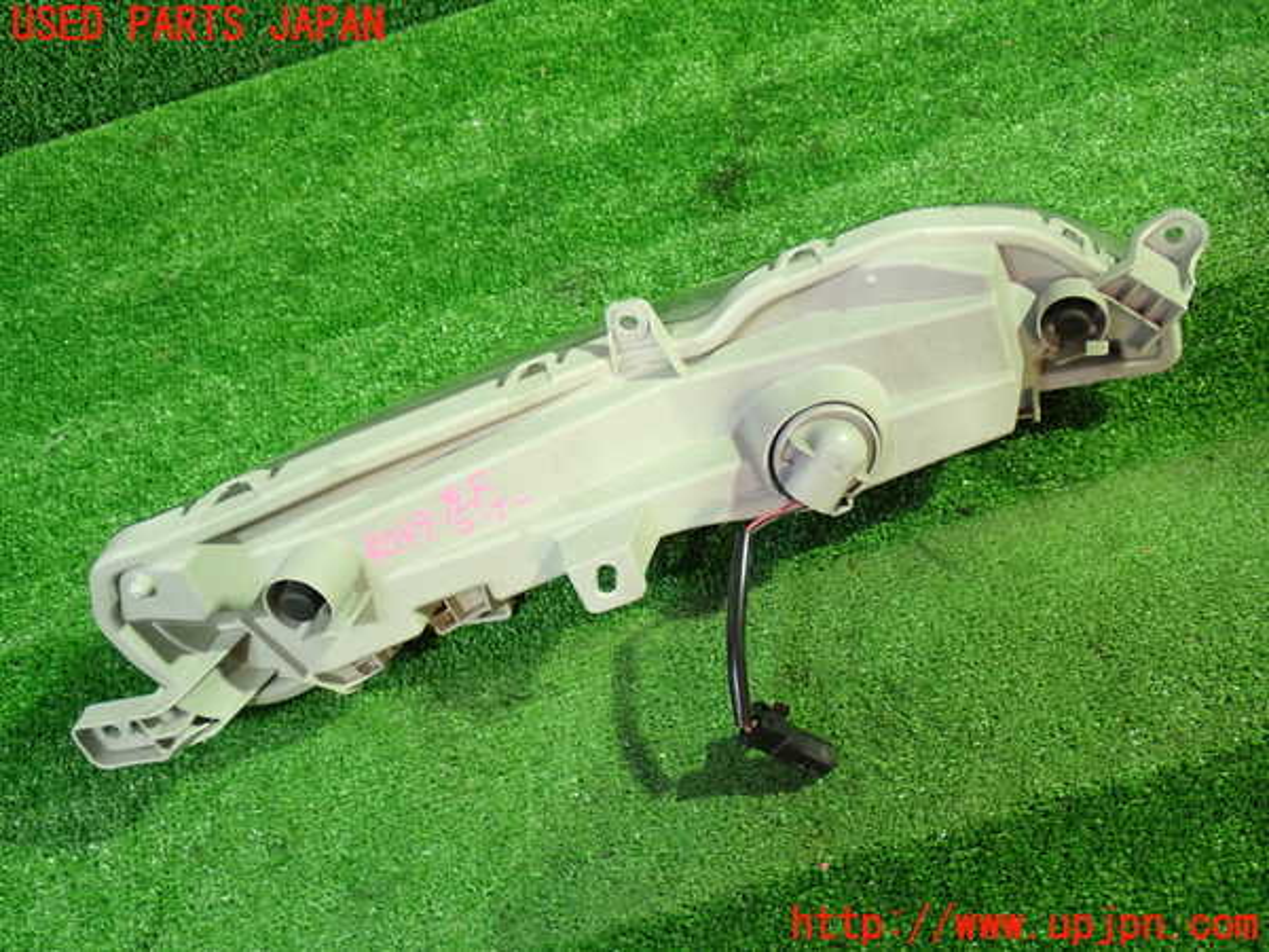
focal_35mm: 38
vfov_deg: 37.7
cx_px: 634
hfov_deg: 49.0
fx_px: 1393
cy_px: 476
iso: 800
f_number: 2.7
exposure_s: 1/30
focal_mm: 6.83
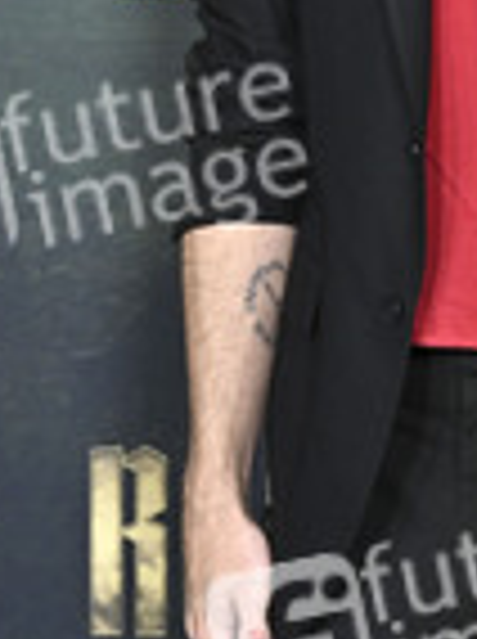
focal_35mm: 187
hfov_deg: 7.8
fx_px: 3446
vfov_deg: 10.5
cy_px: -54
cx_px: 567
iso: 1600
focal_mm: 69
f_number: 5.6
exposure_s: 1/320
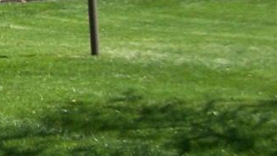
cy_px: -65
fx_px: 1455
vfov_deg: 6.1
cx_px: -233
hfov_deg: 10.2
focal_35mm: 198
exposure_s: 1/1000
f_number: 2.8
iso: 80
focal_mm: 6.3
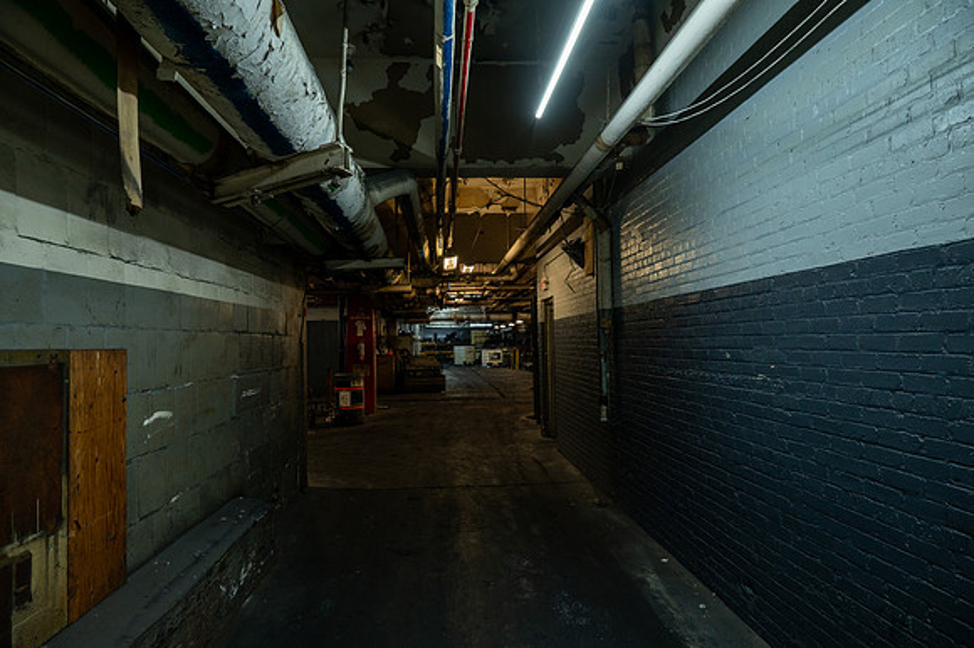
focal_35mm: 24
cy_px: 324
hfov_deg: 73.8
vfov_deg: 53.1
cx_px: 487
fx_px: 649
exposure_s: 1/40
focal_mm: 24
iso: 800
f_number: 7.1
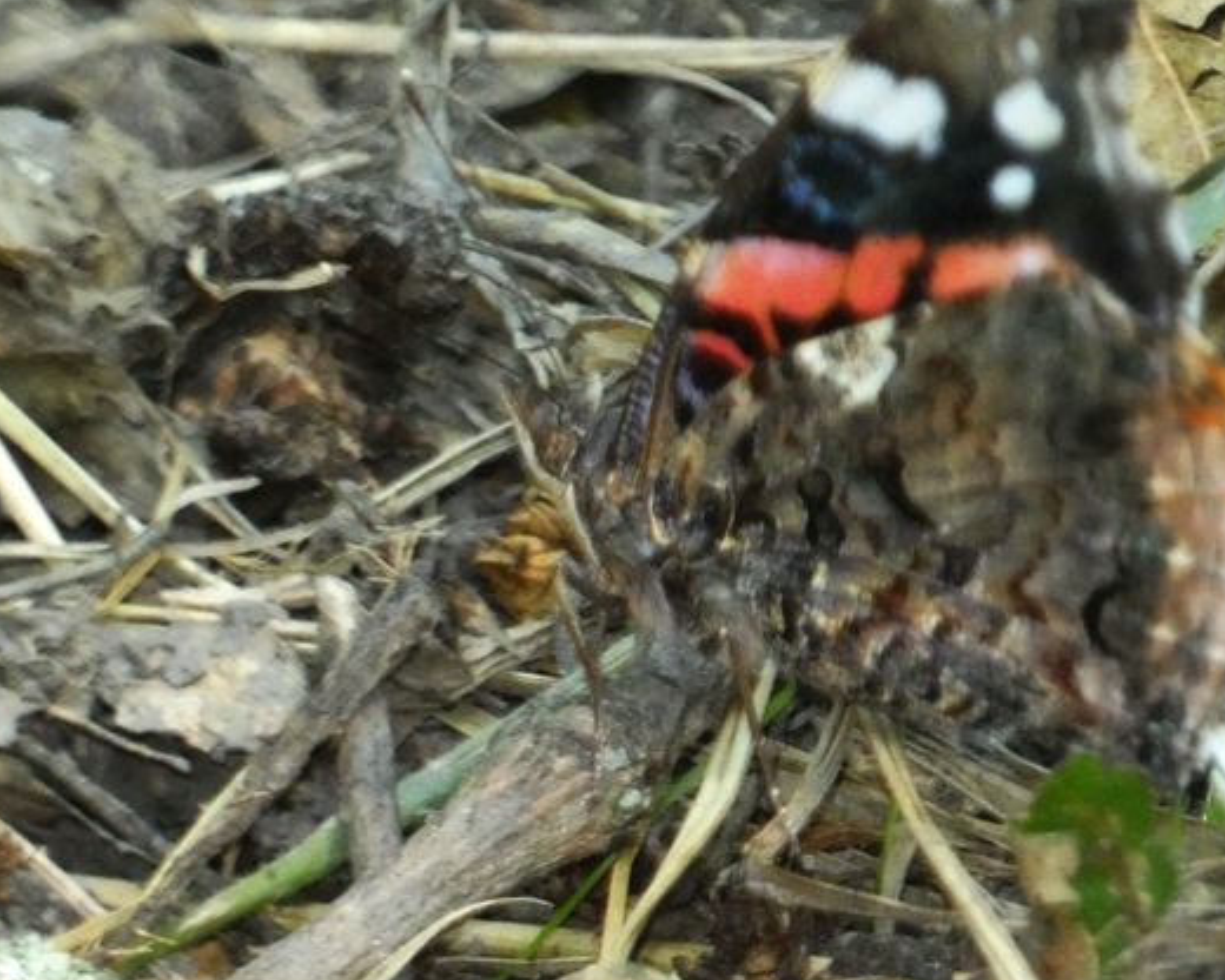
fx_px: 54999
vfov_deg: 1.0
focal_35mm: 1517
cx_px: 788
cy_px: 443
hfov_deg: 1.3
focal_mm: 169.6
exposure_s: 1/125
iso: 800
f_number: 5.6
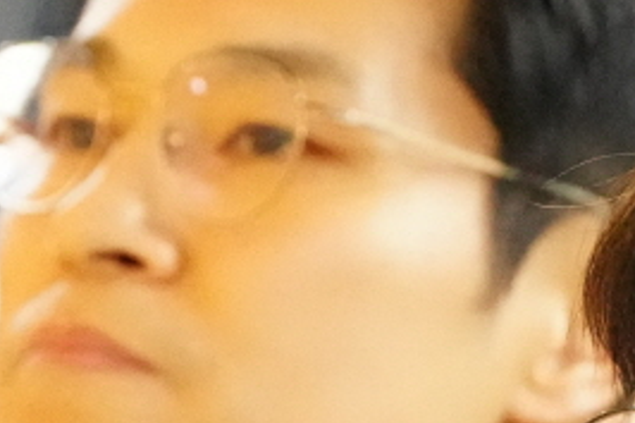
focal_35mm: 927
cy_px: 1130
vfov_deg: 1.5
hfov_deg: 2.2
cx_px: 189
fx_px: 16341
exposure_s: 1/160
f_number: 4
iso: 16000
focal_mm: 137
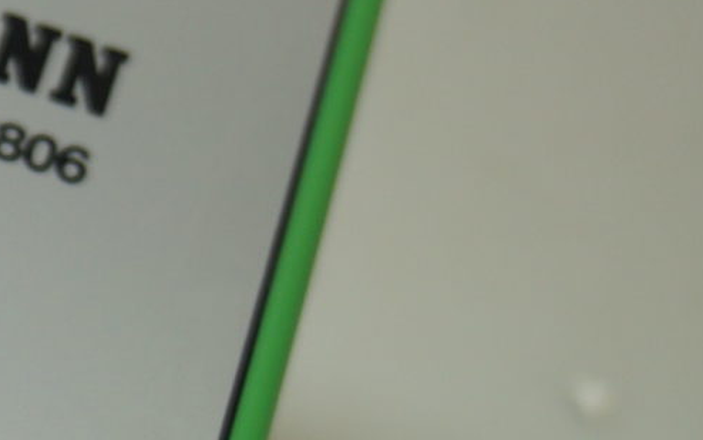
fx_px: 3641
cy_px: 421
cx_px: -608
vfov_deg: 6.9
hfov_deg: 10.3
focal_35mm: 190
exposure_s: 1/160
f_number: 4.5
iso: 160
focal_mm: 30
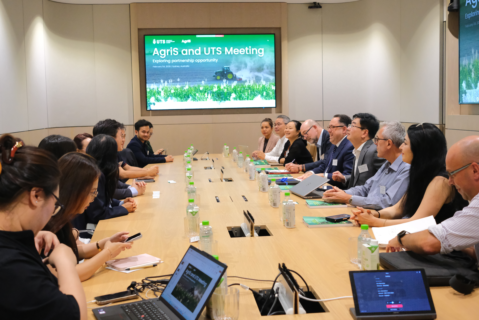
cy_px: 160
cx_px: 240
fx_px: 545
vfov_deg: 32.6
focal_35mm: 41
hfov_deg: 47.4
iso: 6400
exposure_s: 1/250
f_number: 4
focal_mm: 27
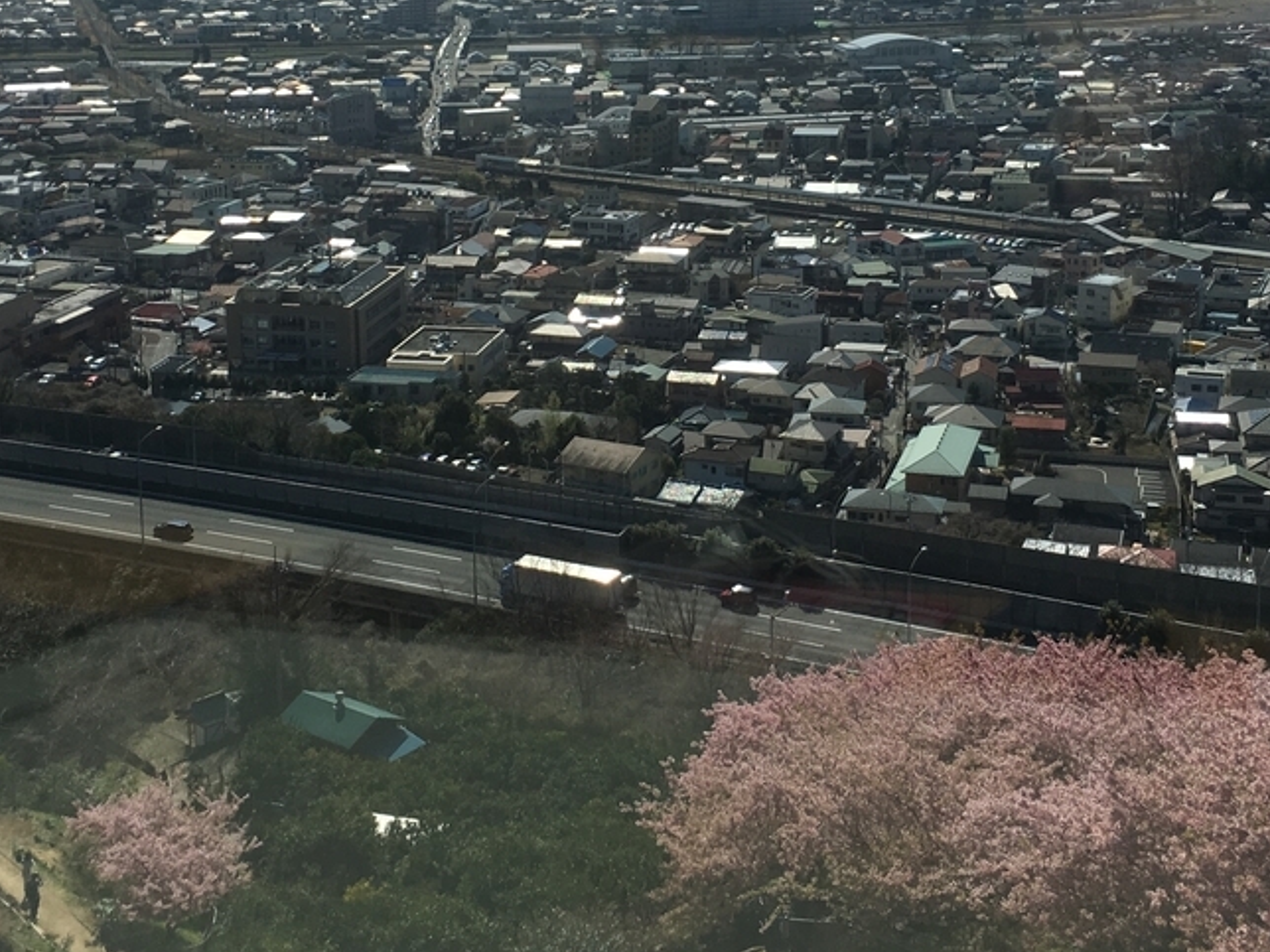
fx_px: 1981
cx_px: 615
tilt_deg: -8.8
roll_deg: +1.4
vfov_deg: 26.5
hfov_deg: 35.5
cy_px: 193
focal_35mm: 54
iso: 25
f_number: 2.2
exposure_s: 1/3205
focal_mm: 4.15
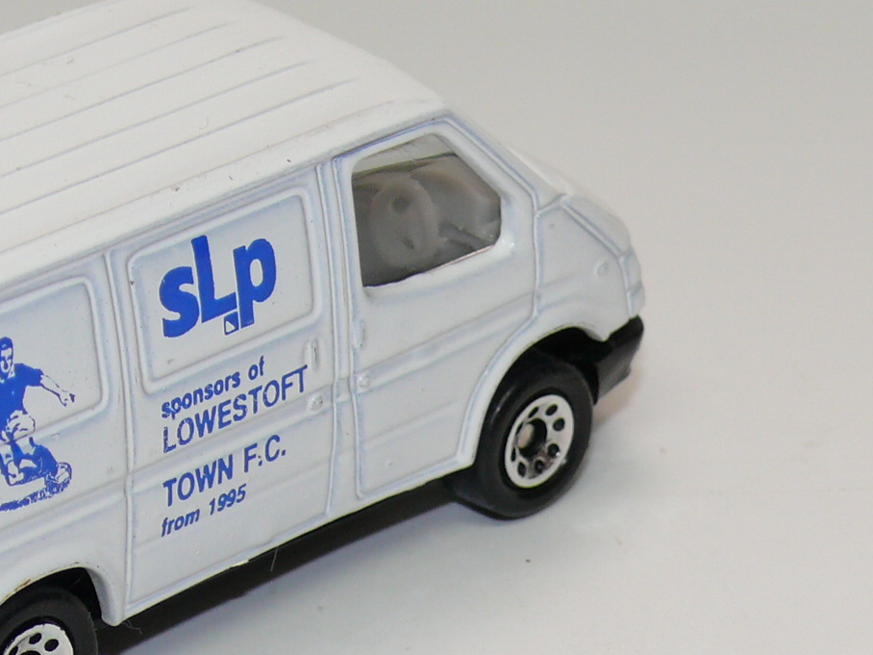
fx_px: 4313
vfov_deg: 8.7
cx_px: 107
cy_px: 362
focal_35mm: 171
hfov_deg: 11.5
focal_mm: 13.2
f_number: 4
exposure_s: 1/30
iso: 100
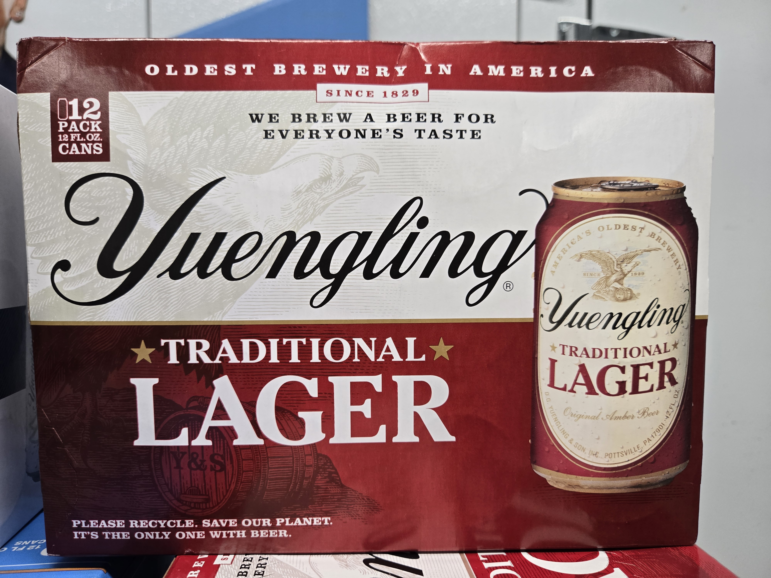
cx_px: 386
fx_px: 512
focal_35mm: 23
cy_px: 289
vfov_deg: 58.9
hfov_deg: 73.9
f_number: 1.8
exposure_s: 1/120
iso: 125
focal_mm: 5.4
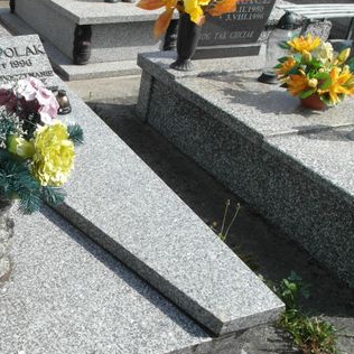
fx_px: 498
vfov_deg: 38.9
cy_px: 225
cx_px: 34
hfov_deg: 36.6
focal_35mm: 43
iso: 80
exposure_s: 1/500
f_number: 4.4
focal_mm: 5.2
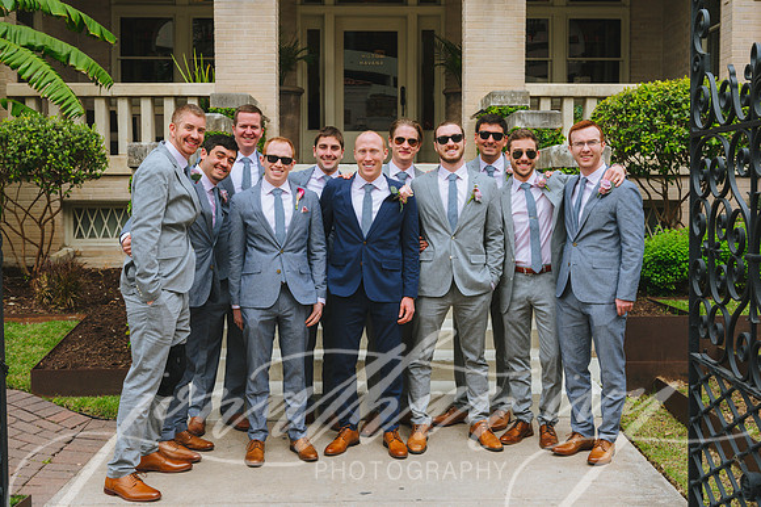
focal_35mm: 42
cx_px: 380
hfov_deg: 46.4
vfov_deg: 31.9
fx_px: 887
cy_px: 254
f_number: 6.3
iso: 640
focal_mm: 42
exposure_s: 1/1250
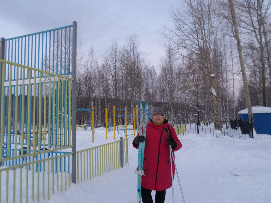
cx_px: 136
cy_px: 102
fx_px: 196
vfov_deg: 54.9
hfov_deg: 69.4
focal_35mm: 25
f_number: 2.5
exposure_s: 1/30
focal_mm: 4.5
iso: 200
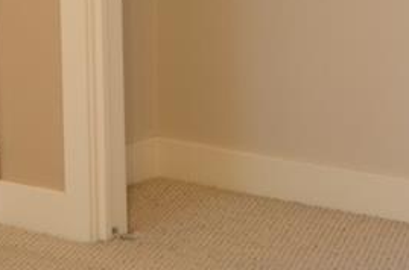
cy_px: -102
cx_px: 173
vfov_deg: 8.4
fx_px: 1813
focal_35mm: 160
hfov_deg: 12.9
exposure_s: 1/30
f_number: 3.2
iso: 640
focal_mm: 28
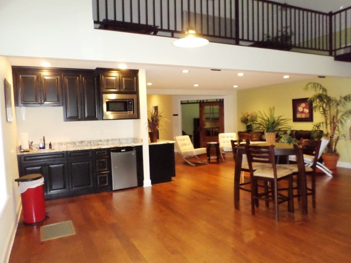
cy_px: 136
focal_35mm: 26
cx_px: 181
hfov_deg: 67.3
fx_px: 264
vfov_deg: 53.0
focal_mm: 4.5
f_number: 2.5
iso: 640
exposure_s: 1/30
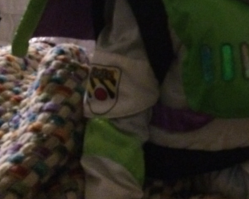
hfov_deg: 23.3
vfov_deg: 19.4
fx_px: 575
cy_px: 26
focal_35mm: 78
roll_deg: -4.0
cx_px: 256
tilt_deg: -7.9
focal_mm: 4.15
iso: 800
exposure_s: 1/17
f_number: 2.2
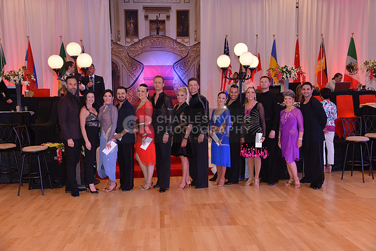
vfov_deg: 35.1
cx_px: 188
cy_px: 126
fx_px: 397
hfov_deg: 50.7
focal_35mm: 38
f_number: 5
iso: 1600
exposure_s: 1/250
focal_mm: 38
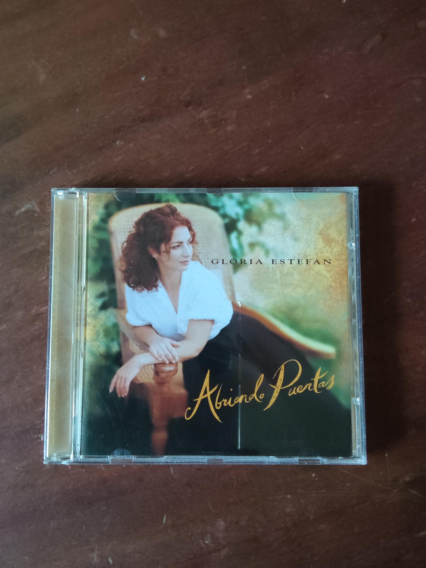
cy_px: 284
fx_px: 427
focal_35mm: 26
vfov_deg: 67.3
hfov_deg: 53.1
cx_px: 213
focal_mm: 2.78
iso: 640
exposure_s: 1/33.3
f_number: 2
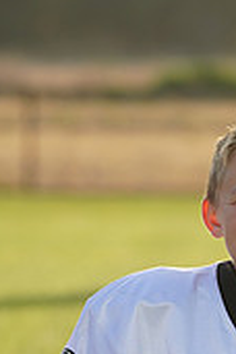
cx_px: 228
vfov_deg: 3.0
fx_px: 6676
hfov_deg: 2.0
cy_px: 460
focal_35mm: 679
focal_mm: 200
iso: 100
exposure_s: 1/250
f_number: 5.6
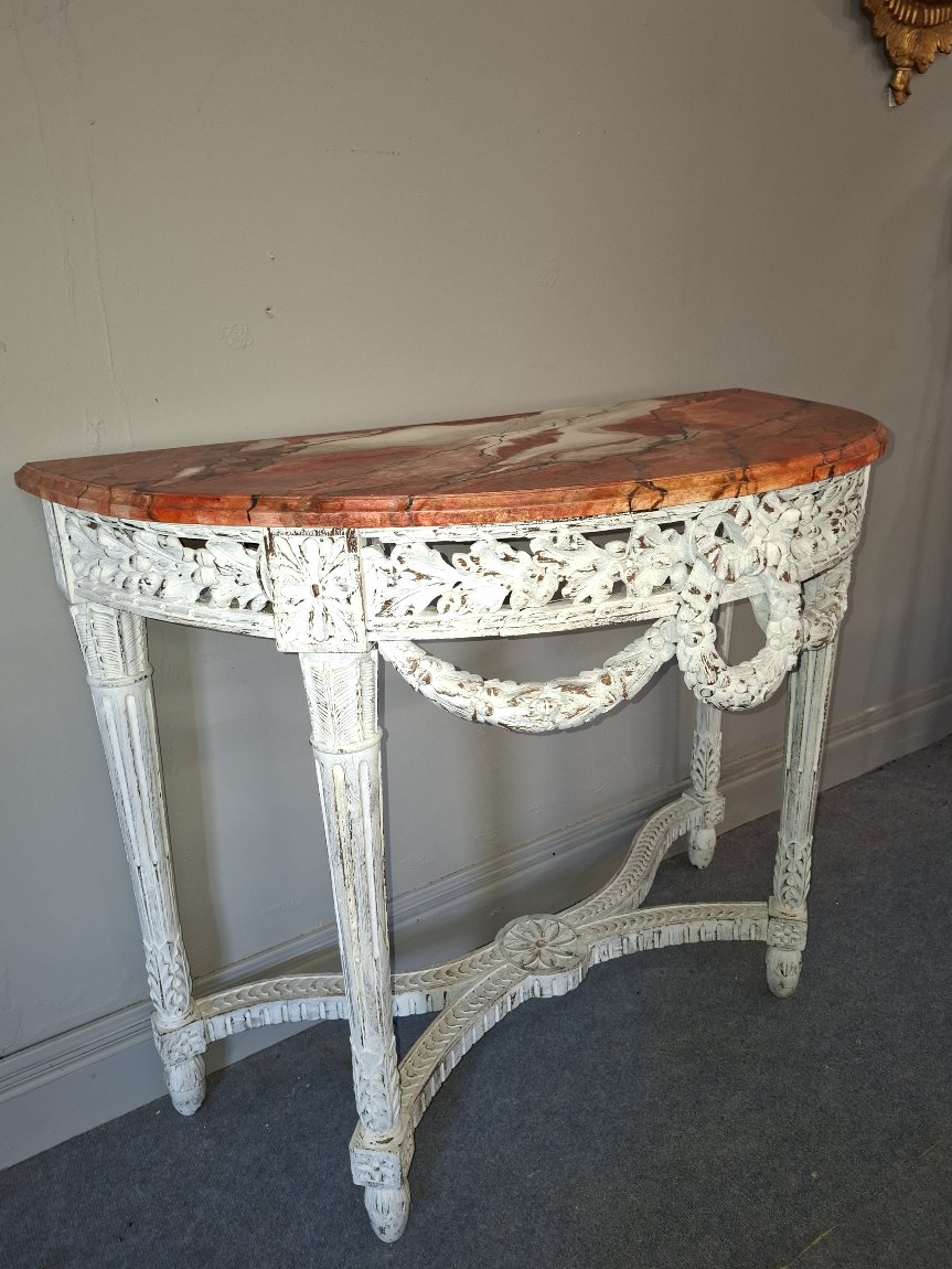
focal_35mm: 24
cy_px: 642
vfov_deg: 71.6
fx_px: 880
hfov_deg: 56.8
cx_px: 480
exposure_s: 1/33
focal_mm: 5.54
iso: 250
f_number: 1.8
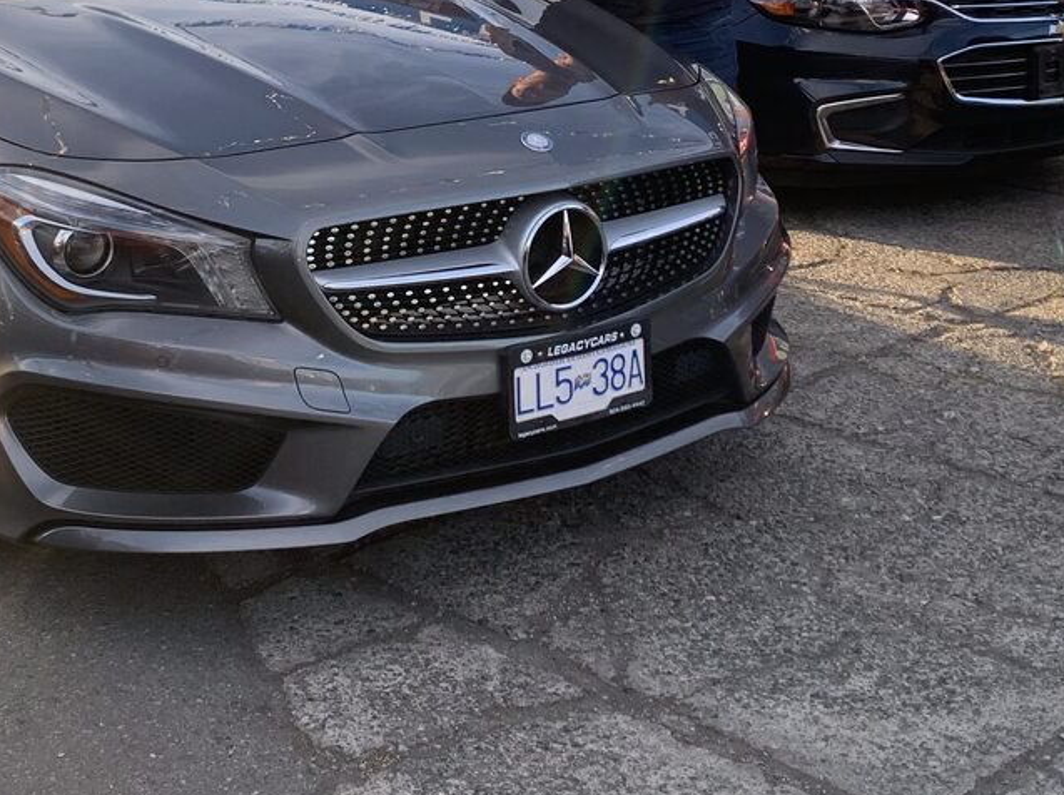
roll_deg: -2.5
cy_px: 72
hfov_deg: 38.3
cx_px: 319
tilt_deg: -10.4
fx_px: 1504
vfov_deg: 28.4
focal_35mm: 49
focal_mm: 4.25
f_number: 1.8
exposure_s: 1/356
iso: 25
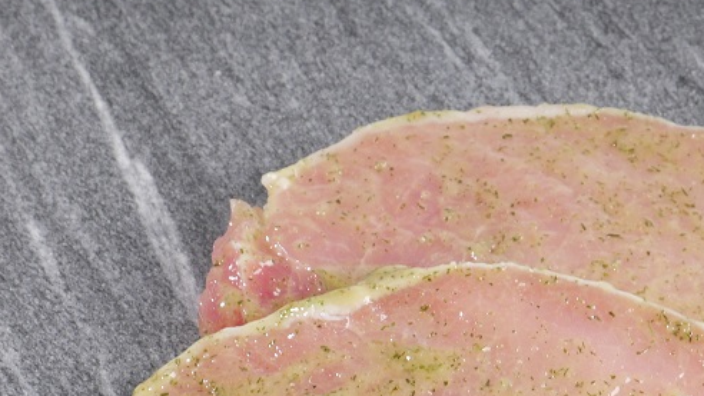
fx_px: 4182
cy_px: 526
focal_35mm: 224
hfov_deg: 9.6
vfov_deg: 5.4
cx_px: 532
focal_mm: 44
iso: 200
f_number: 9
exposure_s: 1/160
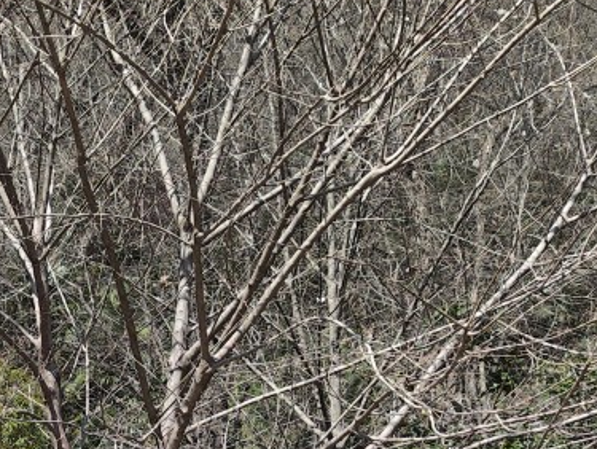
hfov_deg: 20.0
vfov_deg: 15.0
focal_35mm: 92
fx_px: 1588
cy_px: 658
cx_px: -115
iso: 50
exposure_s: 1/940
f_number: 1.8
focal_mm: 4.68
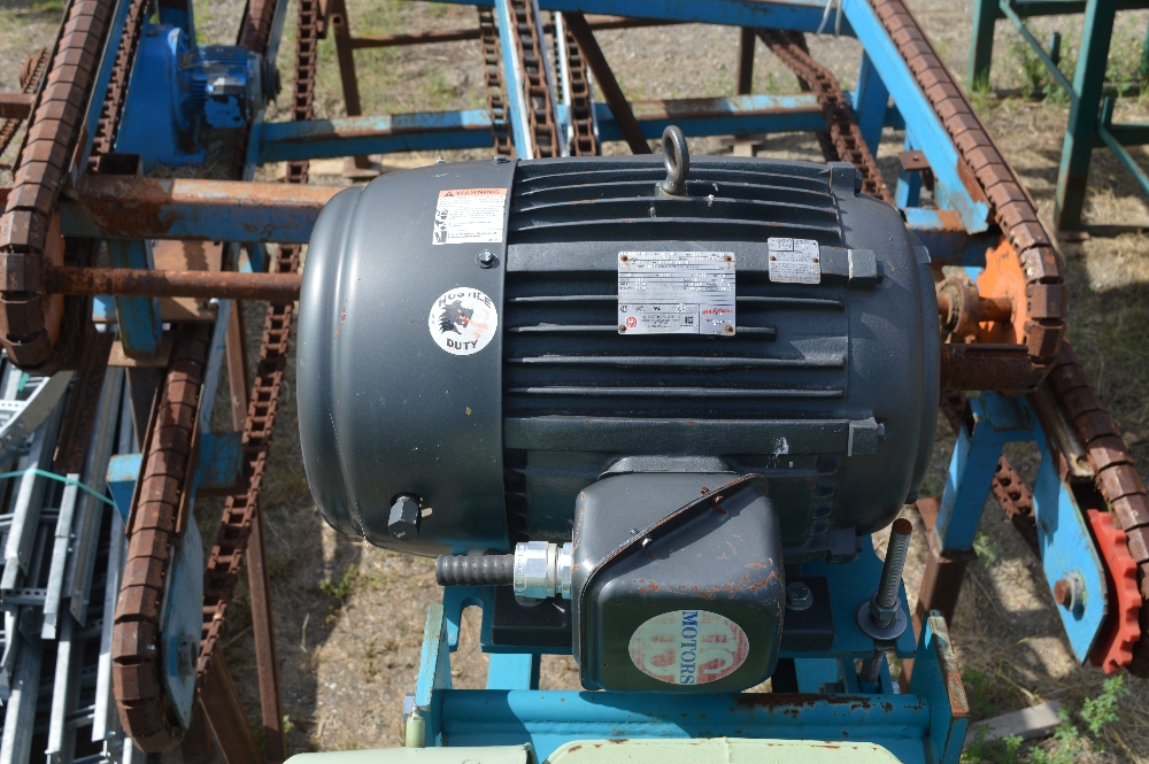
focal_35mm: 44
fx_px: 1387
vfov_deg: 30.8
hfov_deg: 45.0
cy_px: 382
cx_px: 574
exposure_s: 1/250
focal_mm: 29
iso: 100
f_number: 8
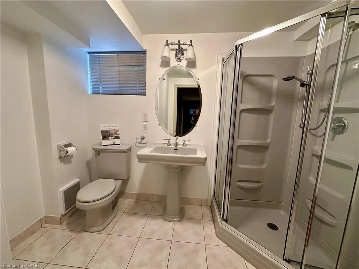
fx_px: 145
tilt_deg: -7.9
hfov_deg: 102.1
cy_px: 134
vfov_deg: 85.7
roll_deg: -1.6
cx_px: 180
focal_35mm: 14
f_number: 2.2
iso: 200
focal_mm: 2.22
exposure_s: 1/60
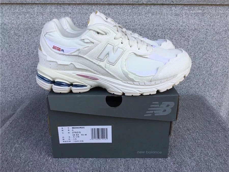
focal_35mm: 31
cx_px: 114
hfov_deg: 58.4
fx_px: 205
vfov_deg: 45.4
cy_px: 86
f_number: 2.4
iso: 25
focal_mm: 3.3
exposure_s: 1/392
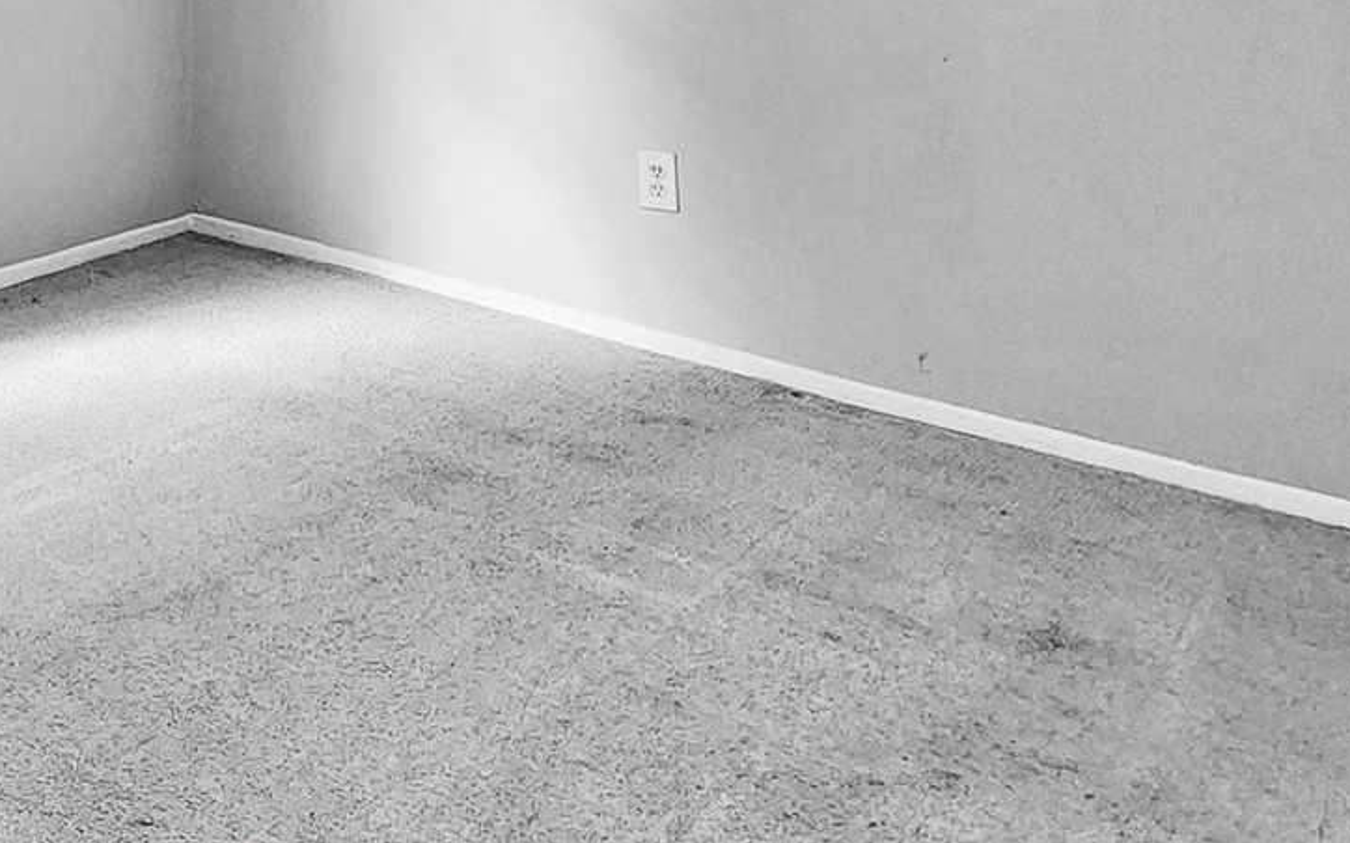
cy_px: -185
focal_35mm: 39
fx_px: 1434
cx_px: -116
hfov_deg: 41.0
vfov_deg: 28.3
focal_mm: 2.2
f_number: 2.2
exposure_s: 1/60
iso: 320
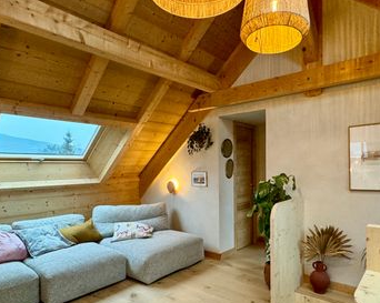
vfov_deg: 58.4
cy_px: 176
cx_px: 219
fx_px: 270
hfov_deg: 69.9
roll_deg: +1.3
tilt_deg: -1.6
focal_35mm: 24
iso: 400
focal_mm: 2.22
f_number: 2.2
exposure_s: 1/50
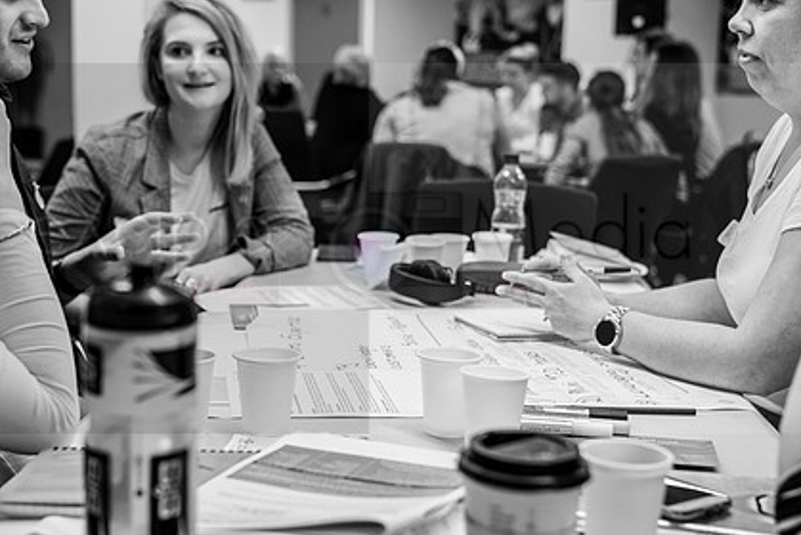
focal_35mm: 54
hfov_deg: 36.8
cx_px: 371
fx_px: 1202
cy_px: 247
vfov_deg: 25.1
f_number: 2.8
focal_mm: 39
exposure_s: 1/60
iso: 400
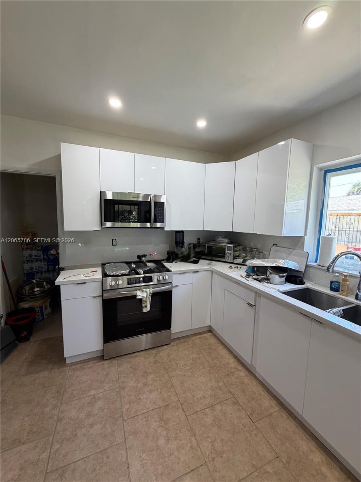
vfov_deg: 102.1
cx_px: 180
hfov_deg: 85.7
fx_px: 195
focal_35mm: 14
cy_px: 241
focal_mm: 2.22
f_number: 2.2
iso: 200
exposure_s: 1/120
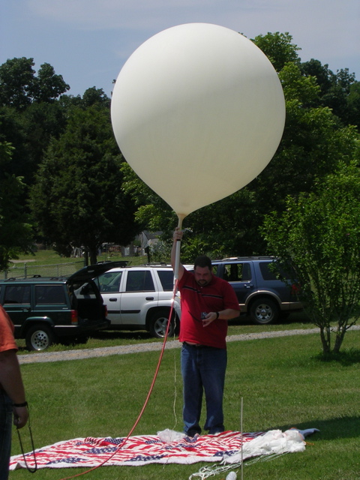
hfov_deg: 15.6
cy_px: 240
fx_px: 1317
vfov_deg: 20.7
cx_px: 180
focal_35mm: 95
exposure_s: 1/770
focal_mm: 14.5
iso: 50
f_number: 4.4
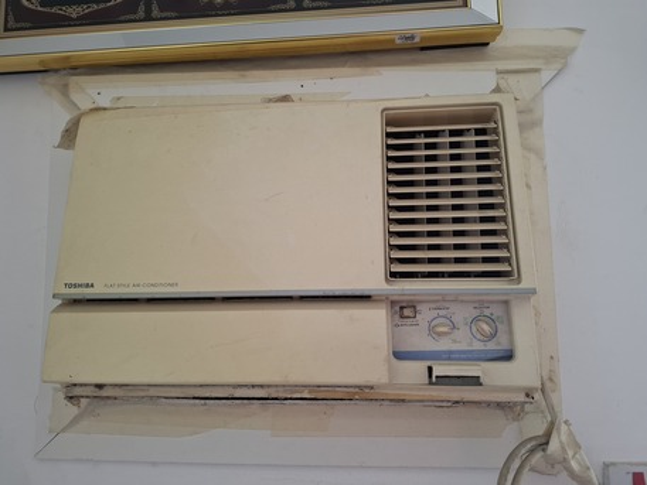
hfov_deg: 73.9
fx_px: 430
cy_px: 242
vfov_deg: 58.9
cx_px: 324
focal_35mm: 23
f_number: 1.8
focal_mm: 5.54
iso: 250
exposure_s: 1/100
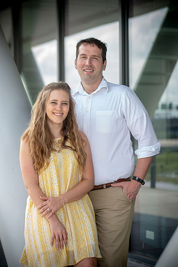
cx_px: 89
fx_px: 706
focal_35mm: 95
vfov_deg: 21.5
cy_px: 134
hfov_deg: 14.4
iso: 50
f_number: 4
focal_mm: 95
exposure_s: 1/160
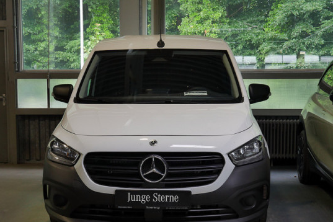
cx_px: 161
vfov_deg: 23.7
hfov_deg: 35.1
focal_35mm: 57
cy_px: 139
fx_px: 527
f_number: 4.3
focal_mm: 23
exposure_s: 1/60
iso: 200
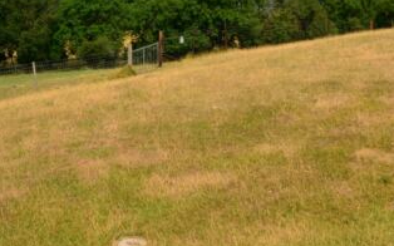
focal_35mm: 56
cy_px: -6
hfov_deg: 36.3
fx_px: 601
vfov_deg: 22.2
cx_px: 198
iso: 200
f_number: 16
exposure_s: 1/160
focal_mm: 18
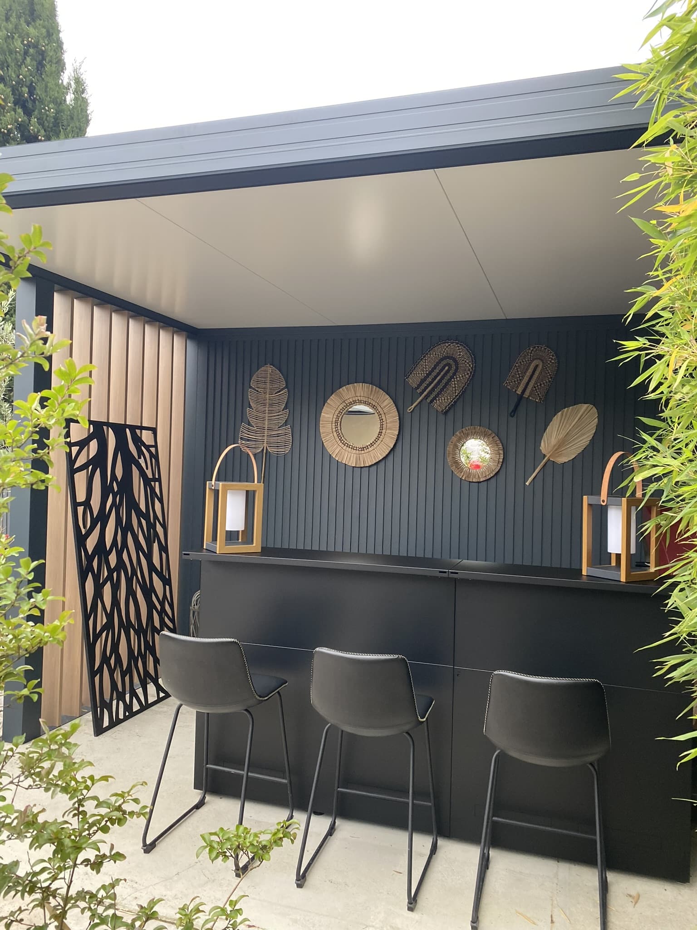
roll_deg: -2.0
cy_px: 465
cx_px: 348
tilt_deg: -0.2
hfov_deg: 53.1
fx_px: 698
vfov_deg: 67.3
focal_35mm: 26
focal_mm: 4.25
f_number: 1.8
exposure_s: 1/121
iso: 125
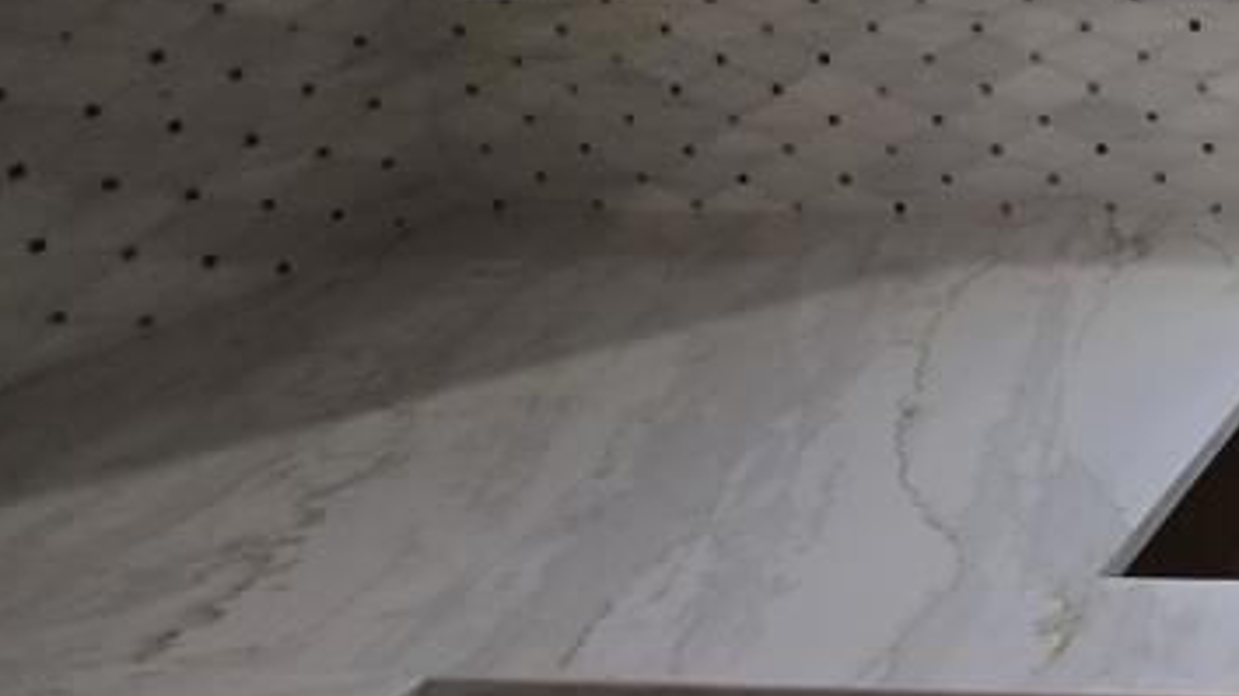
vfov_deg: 27.1
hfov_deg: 31.6
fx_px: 1347
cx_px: 1754
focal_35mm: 41
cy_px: -24
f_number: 1.9
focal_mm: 2.2
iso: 32
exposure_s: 1/253
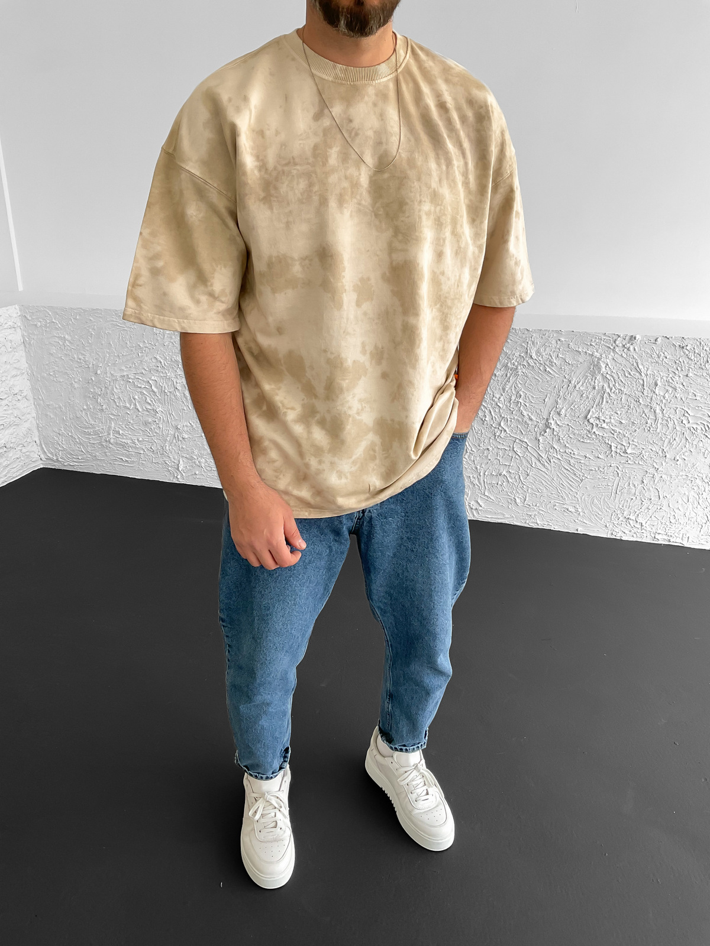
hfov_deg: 48.2
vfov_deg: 61.7
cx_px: 355
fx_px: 793
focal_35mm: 29
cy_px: 473
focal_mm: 3
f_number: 1.8
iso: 32
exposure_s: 1/120
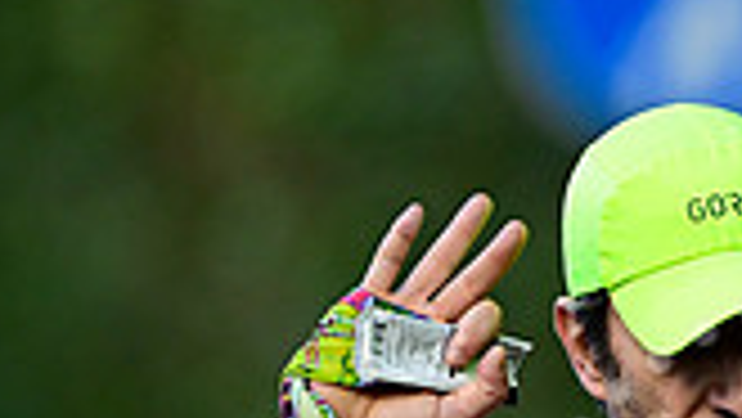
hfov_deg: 1.5
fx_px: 28975
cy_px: 694
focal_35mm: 1472
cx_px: 899
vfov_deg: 0.8
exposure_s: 1/1000
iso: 800
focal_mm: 400
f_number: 2.8
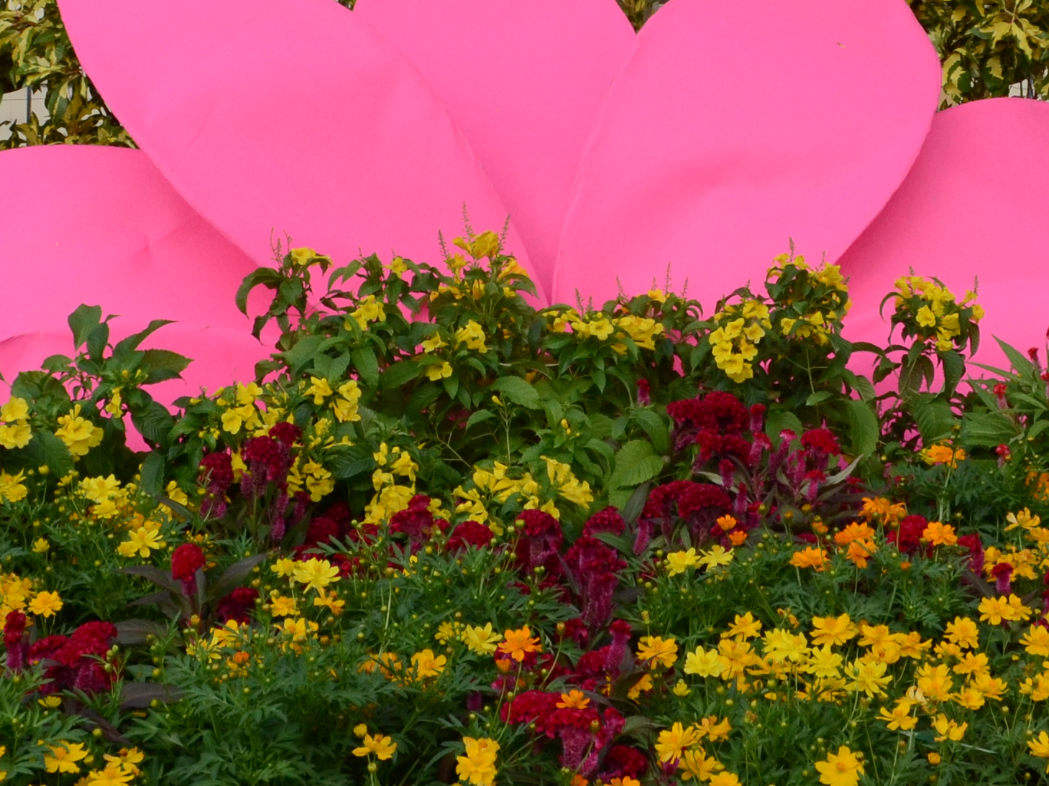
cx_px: 536
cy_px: 118
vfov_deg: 17.8
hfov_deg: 23.8
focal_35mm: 82
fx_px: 2485
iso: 400
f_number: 9
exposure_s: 1/320
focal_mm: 18
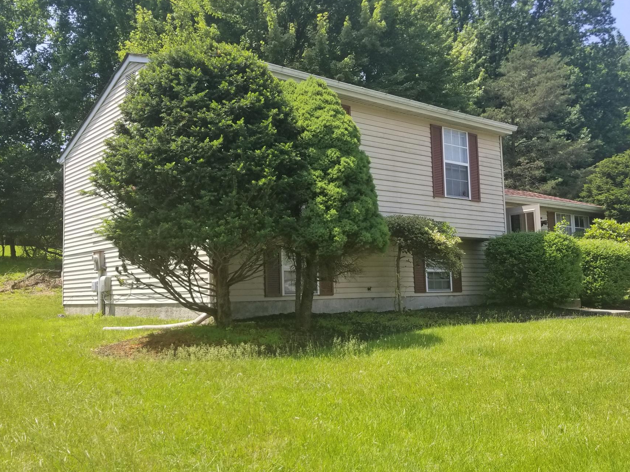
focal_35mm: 31
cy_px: 247
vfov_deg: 45.4
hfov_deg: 58.3
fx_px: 564
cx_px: 295
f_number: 1.7
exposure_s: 1/1168
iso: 50
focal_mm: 4.25
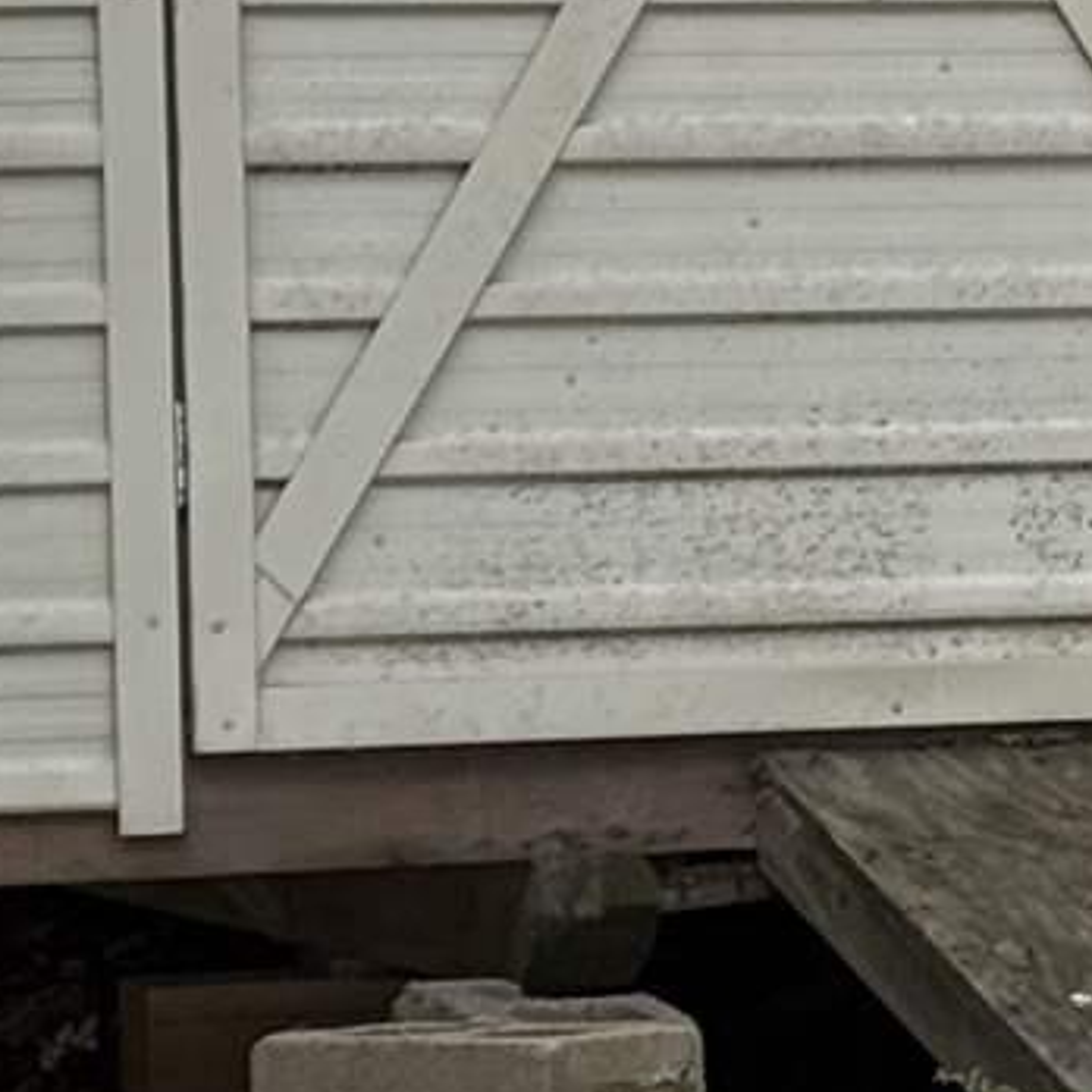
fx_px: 10029
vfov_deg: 6.2
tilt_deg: -3.8
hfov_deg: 6.2
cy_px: 935
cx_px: 1233
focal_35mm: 281
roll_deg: -1.6
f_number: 1.78
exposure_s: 1/463
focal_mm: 6.76
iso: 100
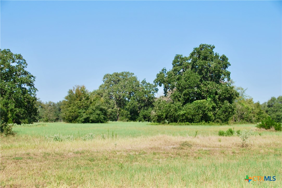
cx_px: 141
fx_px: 517
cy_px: 94
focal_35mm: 66
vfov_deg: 20.6
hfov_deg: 30.5
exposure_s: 1/250
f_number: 8
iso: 100
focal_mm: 44
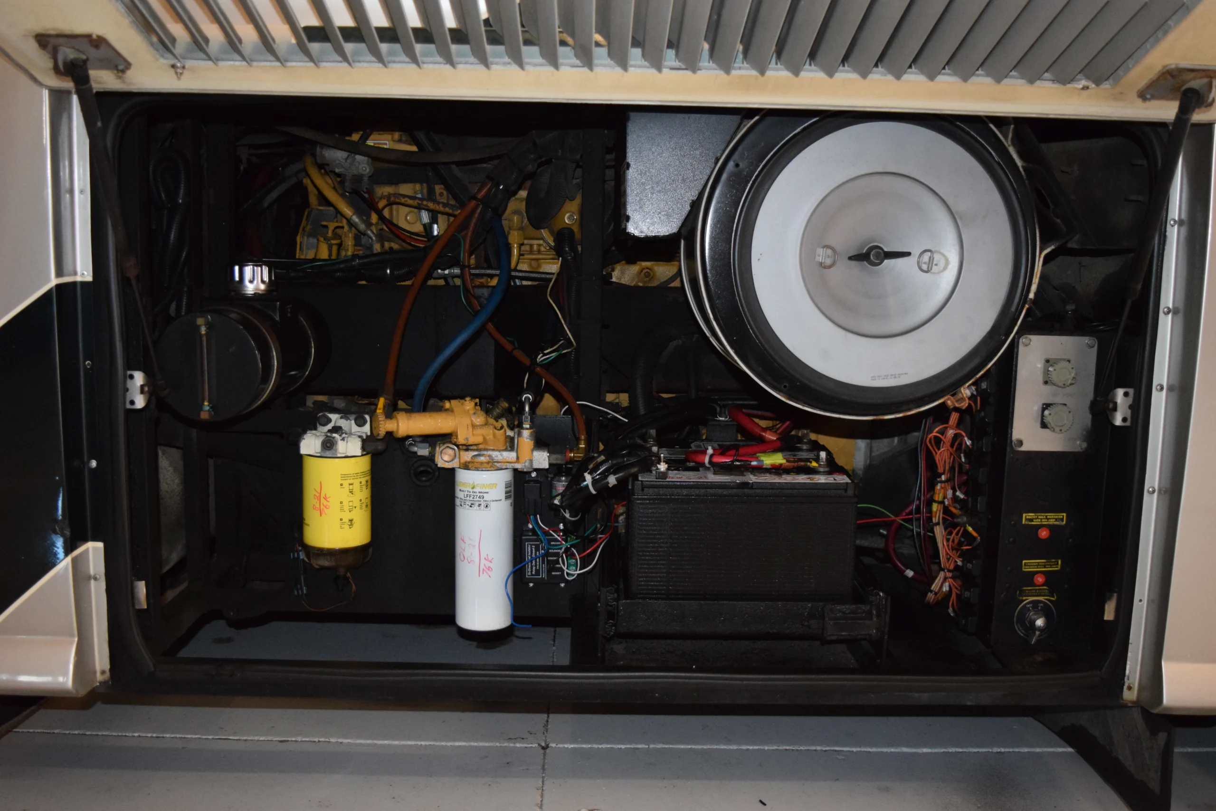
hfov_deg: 53.1
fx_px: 1216
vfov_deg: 36.9
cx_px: 608
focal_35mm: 36
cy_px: 406
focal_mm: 24
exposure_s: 1/60
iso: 3200
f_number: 4
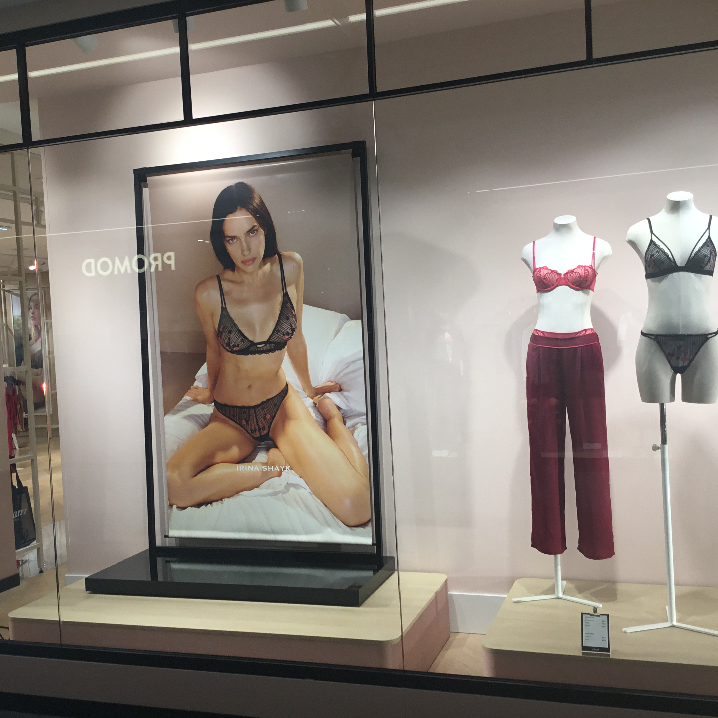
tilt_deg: -2.8
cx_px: 351
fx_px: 868
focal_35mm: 37
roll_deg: +4.2
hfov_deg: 44.9
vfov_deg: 44.9
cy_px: 362
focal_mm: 3.3
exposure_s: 1/100
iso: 32
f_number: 2.4
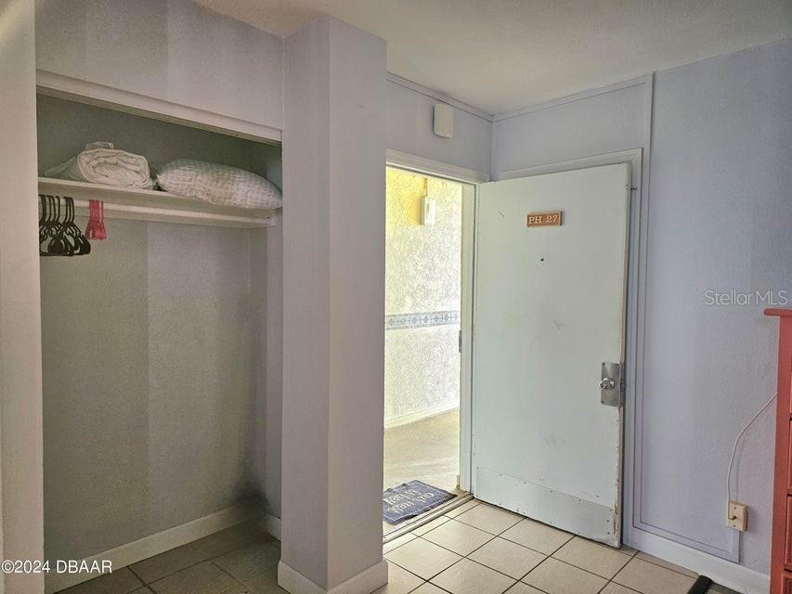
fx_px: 526
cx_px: 396
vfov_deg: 58.9
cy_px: 297
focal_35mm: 23
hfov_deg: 73.9
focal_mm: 6.3
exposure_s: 1/120
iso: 250
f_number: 1.7
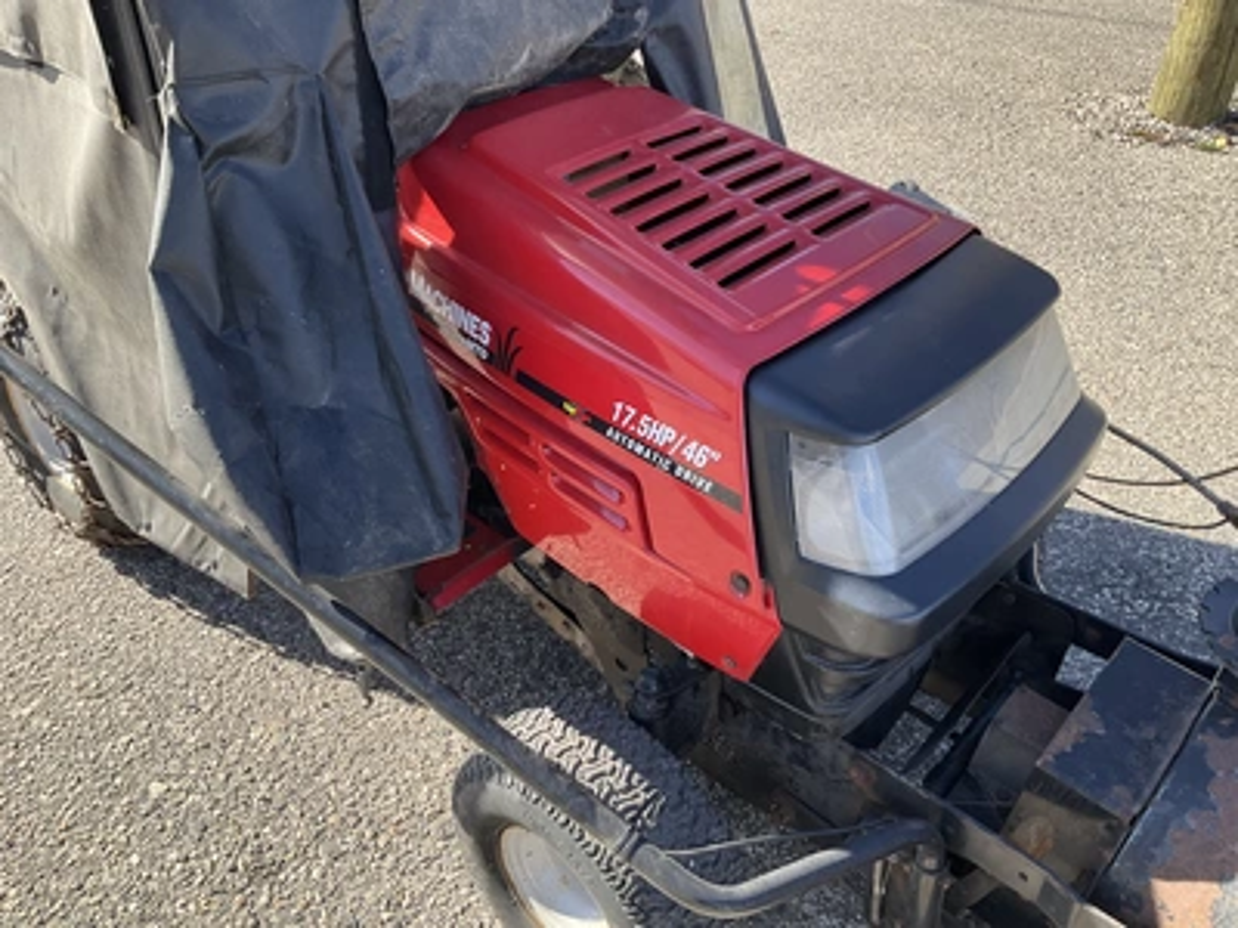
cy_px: 464
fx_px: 1037
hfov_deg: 61.7
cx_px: 619
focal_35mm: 29
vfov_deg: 48.2
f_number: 1.8
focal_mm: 3
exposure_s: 1/383
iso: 25
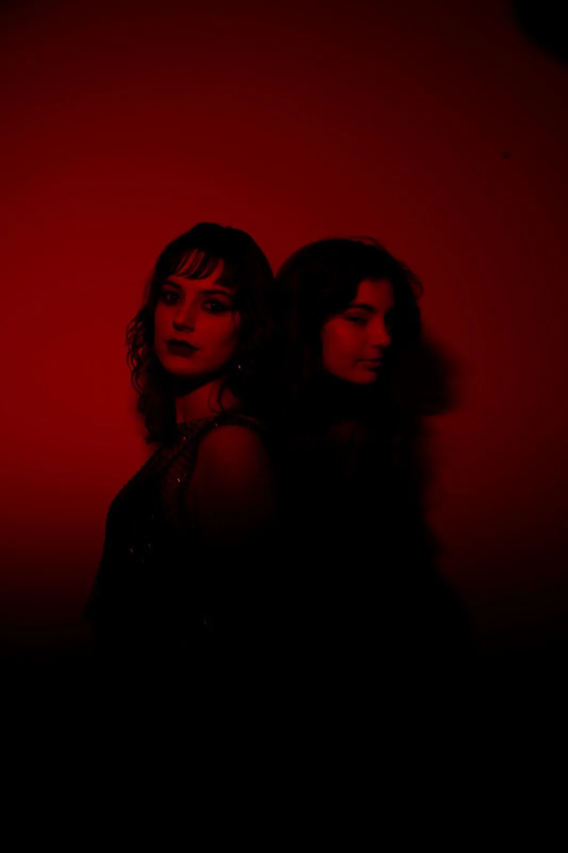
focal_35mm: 40
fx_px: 940
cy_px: 426
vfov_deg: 48.8
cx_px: 284
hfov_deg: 33.6
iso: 250
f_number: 4
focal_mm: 39.7
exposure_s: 1/13
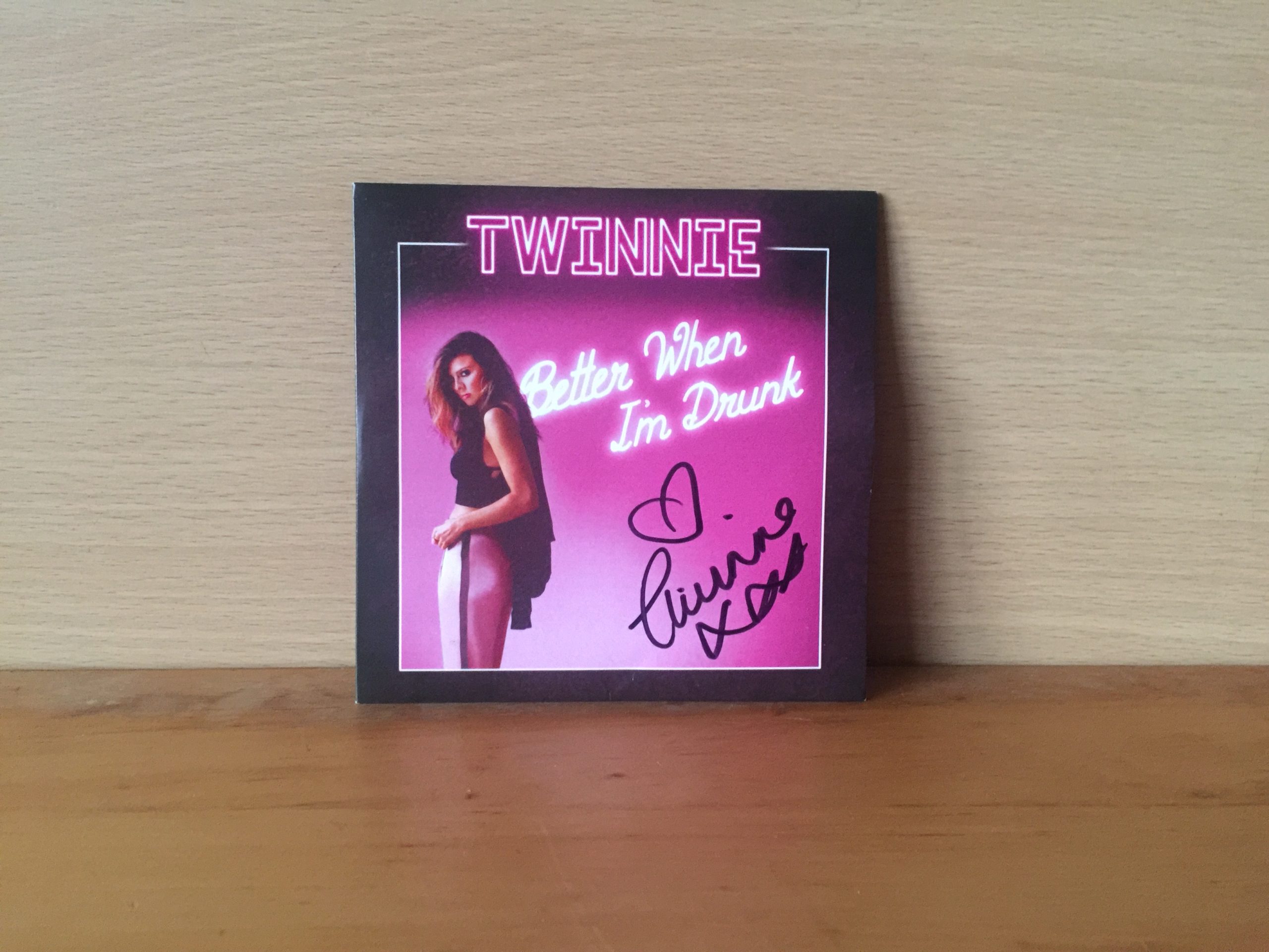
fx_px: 1063
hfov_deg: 61.7
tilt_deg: -13.5
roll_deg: -1.5
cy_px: 476
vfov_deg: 48.2
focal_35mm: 29
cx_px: 634
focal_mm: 4.15
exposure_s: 1/8
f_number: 2.2
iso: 200
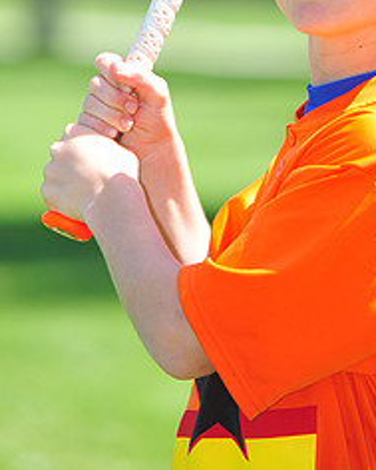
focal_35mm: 404
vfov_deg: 4.8
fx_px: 5616
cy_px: -104
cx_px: 271
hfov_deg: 3.8
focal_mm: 175
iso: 200
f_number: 4.5
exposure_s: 1/640
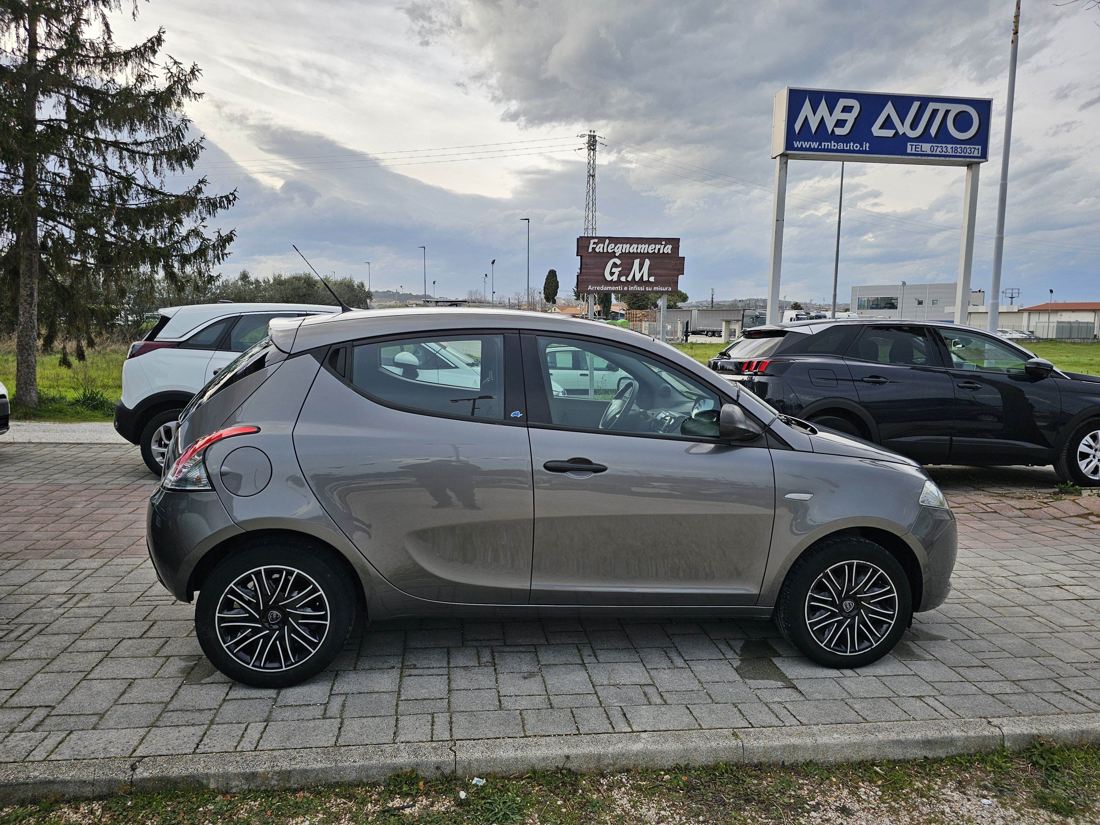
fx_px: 731
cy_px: 412
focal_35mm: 23
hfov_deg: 73.9
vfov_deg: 58.9
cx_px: 550
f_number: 1.7
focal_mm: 6.3
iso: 10
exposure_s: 1/161
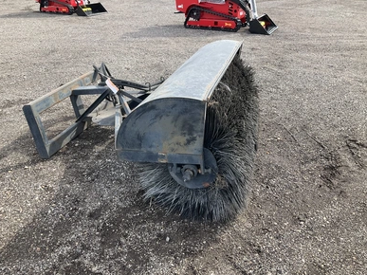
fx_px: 318
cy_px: 137
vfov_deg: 46.8
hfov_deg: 60.0
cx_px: 185
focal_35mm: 30
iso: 25
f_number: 1.8
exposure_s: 1/344
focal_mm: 3
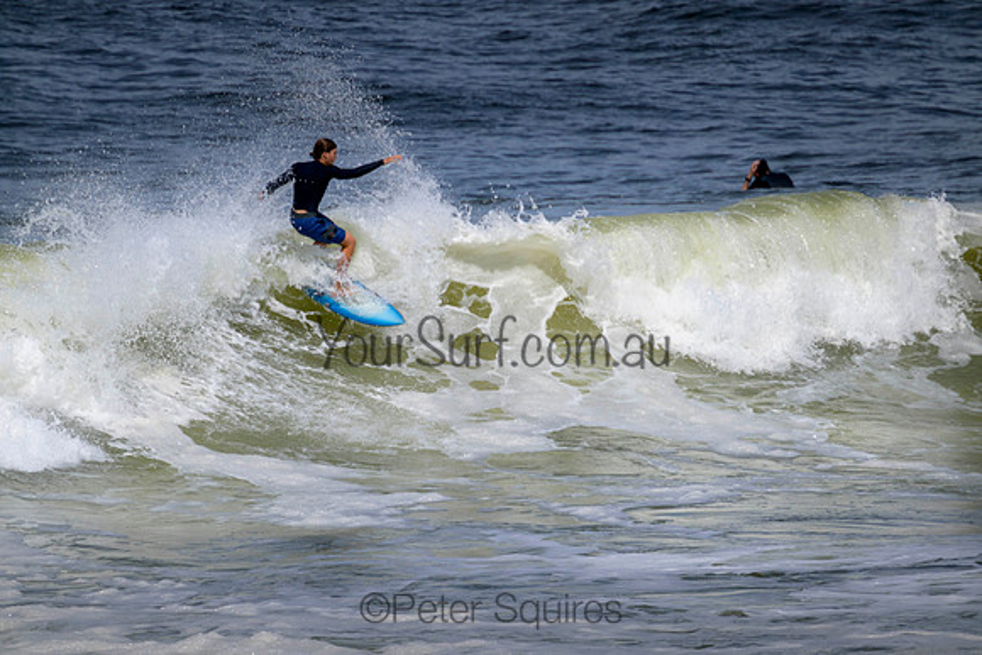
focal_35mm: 800
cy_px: 328
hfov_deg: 2.6
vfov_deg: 1.7
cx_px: 491
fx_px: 21826
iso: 360
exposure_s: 1/2000
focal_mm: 800
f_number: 11
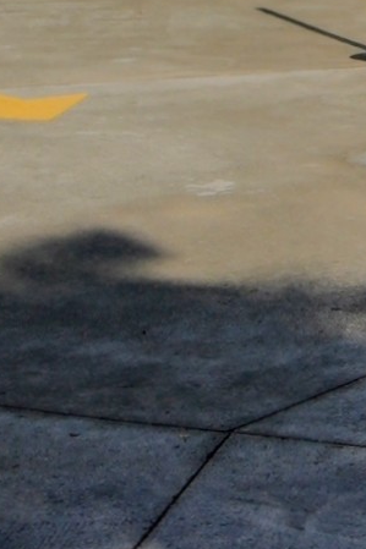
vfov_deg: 12.5
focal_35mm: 111
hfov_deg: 10.4
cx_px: 919
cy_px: -904
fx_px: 1694
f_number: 5.6
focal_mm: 18
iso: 100
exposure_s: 1/500
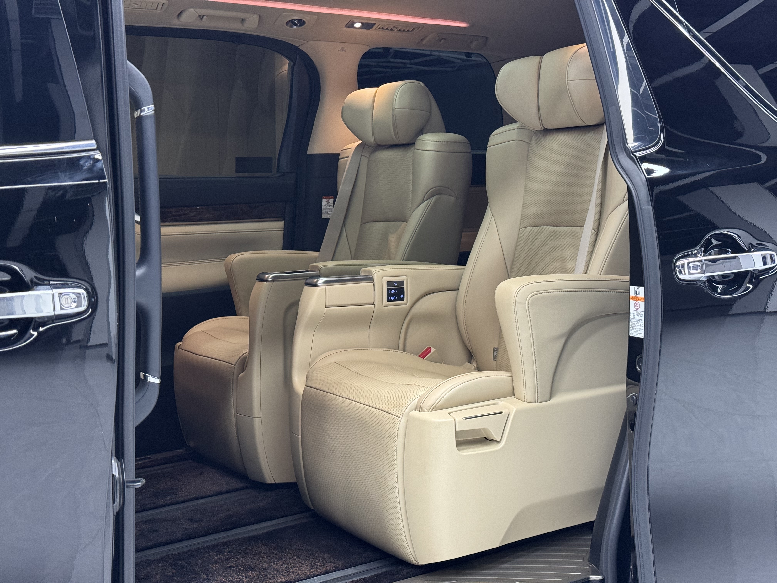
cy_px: 292
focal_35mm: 48
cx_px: 388
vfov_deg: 30.3
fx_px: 1077
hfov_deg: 39.7
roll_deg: +0.9
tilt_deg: -3.0
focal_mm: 6.86
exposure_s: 1/33
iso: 250
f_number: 1.78
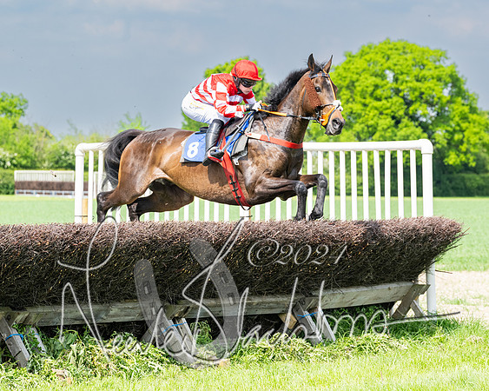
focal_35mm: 155
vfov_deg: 9.9
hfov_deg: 12.4
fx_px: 2249
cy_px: 221
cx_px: 235
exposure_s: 1/1250
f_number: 5
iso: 400
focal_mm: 103
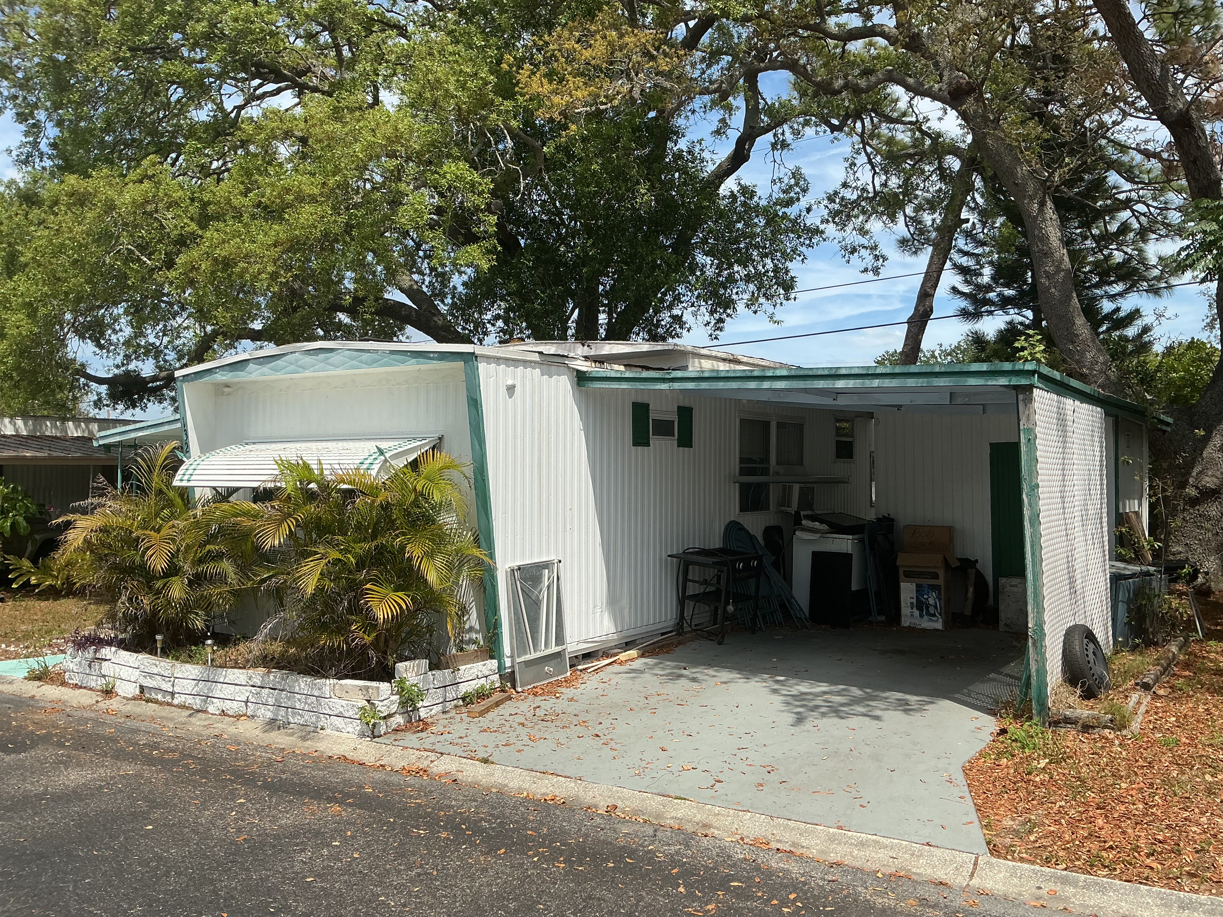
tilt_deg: +3.6
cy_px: 458
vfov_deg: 48.2
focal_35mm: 29
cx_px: 612
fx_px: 1025
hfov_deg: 61.7
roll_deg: +0.6
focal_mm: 3
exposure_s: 1/1984
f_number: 1.8
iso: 25
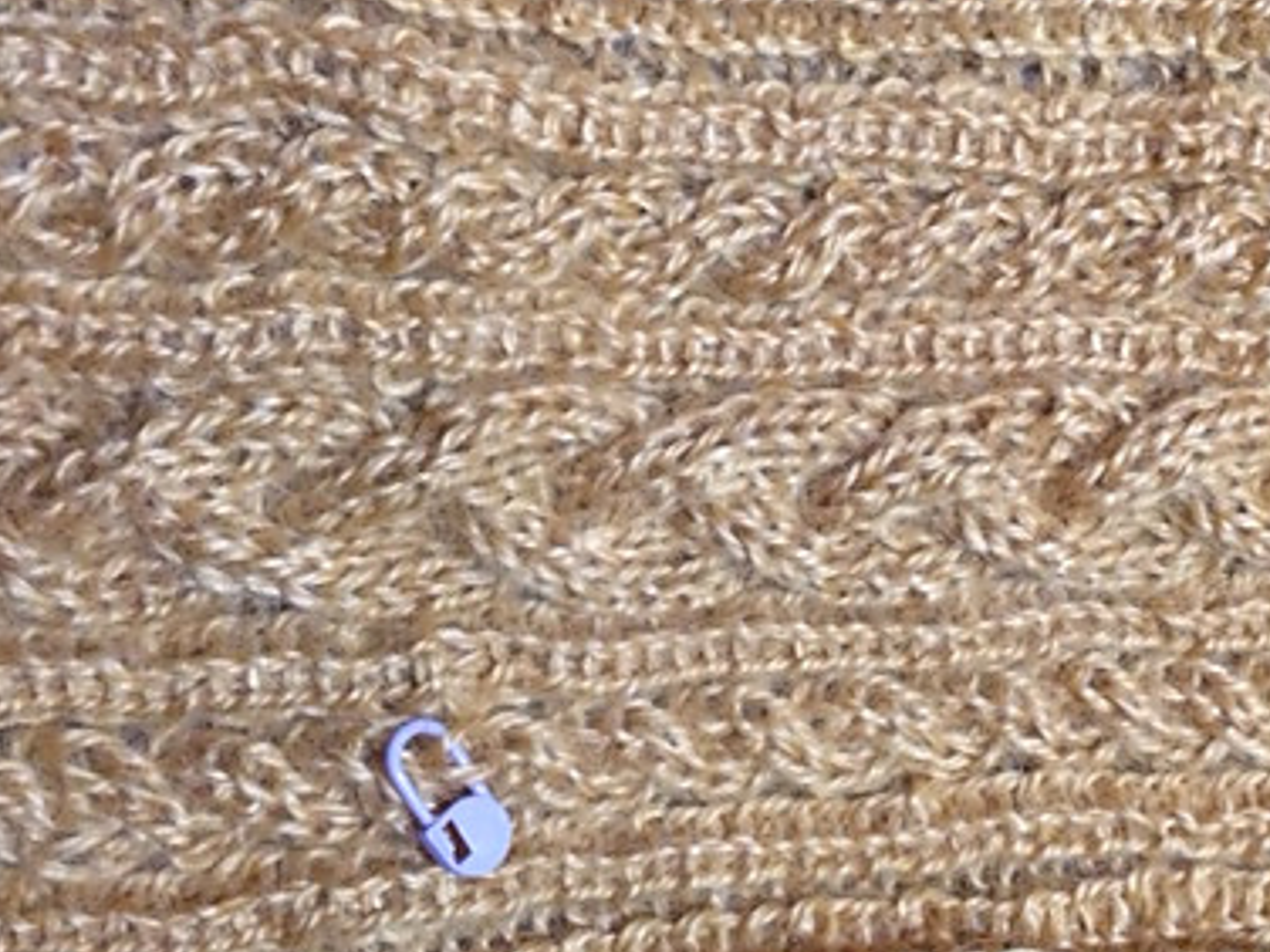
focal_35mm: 51
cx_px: 963
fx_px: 1871
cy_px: 435
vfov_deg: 28.5
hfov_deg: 36.6
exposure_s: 1/30
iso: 320
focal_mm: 4.12
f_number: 2.2
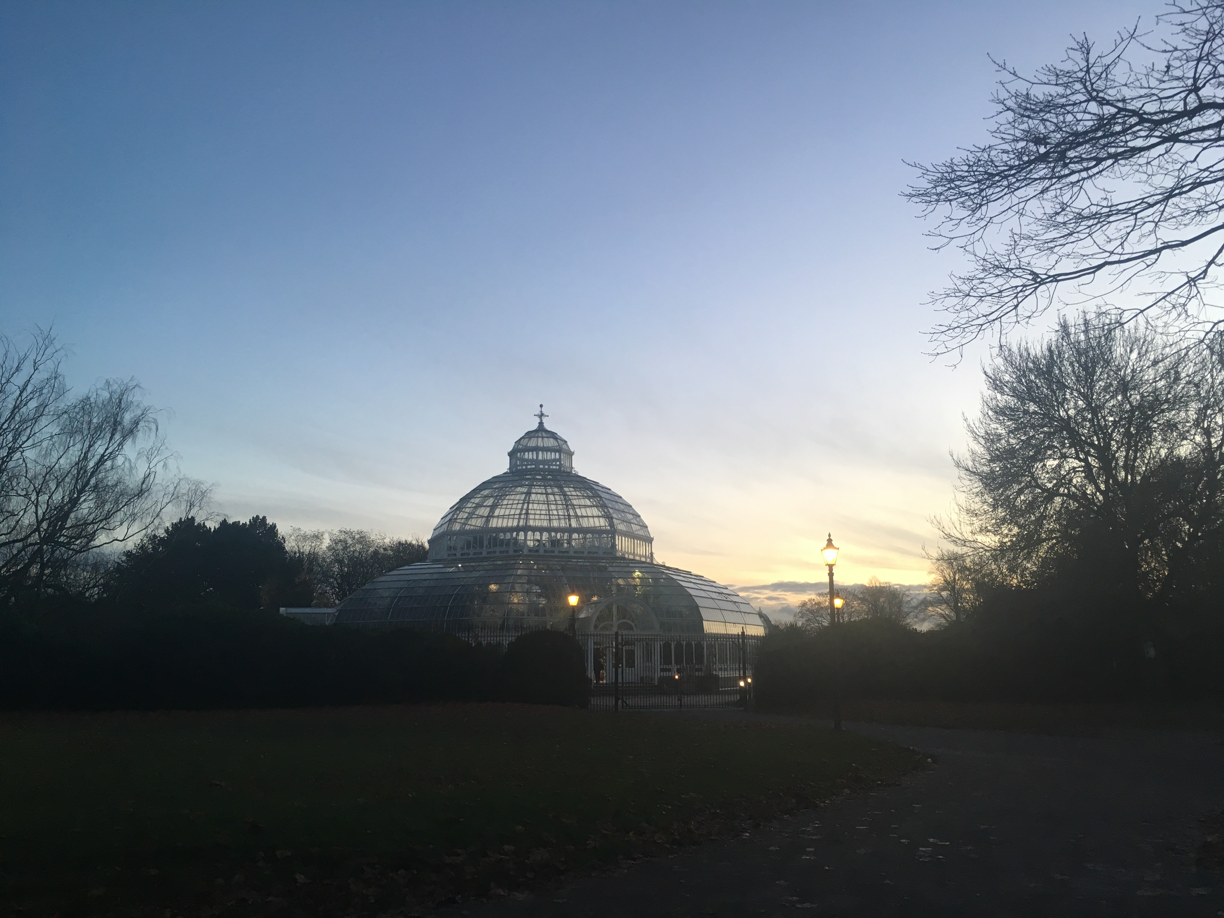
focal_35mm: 29
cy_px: 459
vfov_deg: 48.2
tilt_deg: +11.0
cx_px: 612
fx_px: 1025
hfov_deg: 61.7
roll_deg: +0.9
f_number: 2.2
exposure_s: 1/33
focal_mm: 4.15
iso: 64
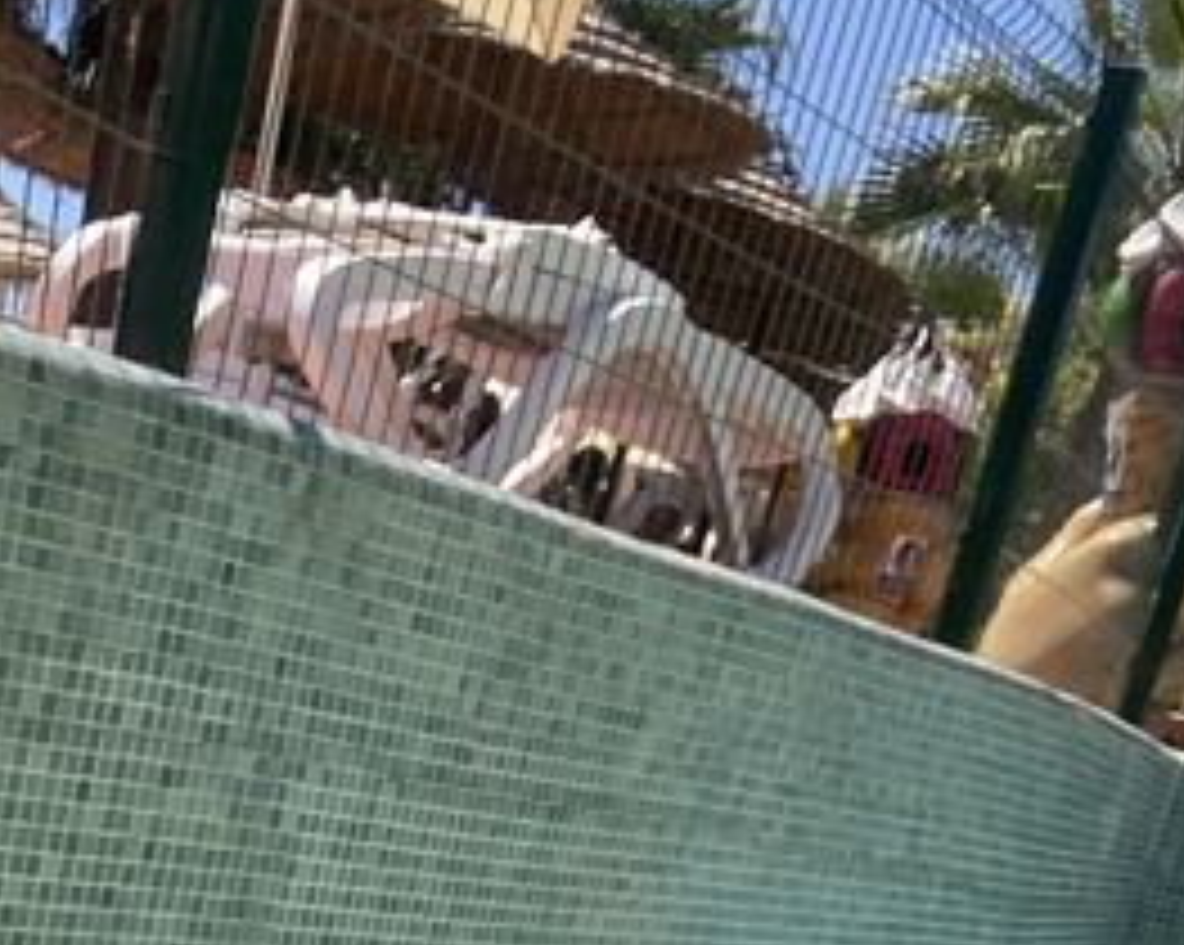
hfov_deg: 23.7
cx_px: 92
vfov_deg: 17.3
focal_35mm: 78
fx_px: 2731
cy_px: 1490
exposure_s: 1/772
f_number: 2.2
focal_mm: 2.71
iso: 25
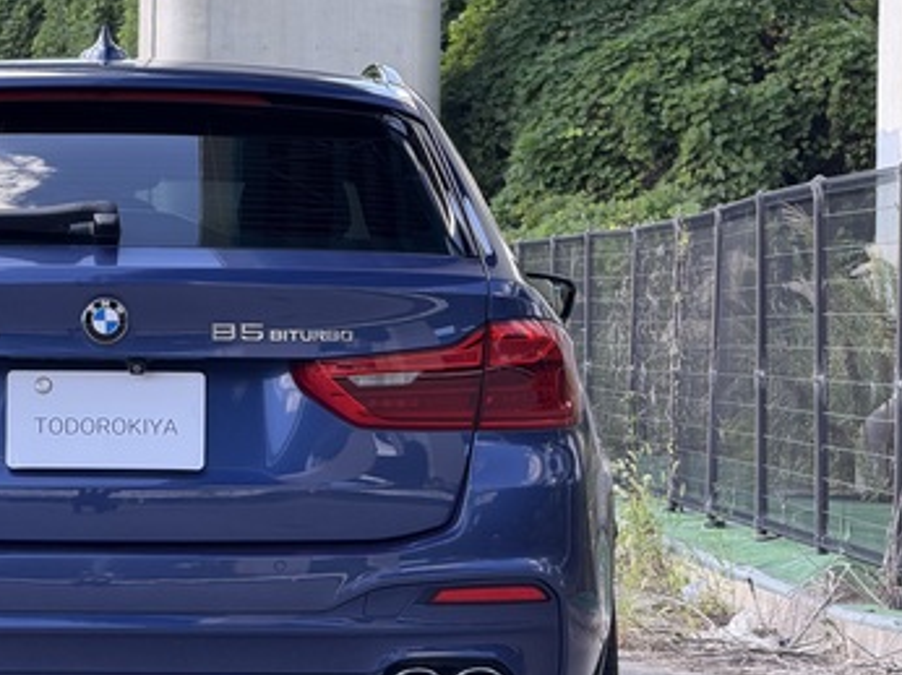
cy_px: 287
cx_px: 125
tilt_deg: +1.1
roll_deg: -0.9
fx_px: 4817
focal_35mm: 185
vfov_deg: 8.0
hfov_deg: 10.6
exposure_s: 1/167
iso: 64
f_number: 2.8
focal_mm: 16.89
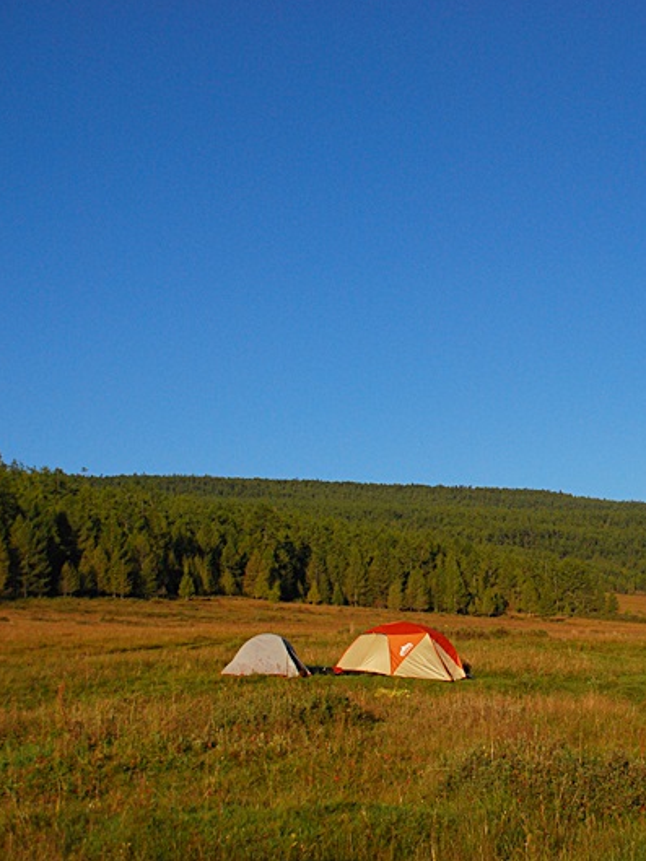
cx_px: 599
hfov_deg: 21.2
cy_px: 428
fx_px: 1685
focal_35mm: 68
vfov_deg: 28.7
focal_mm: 31
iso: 400
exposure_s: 1/2500
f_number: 5.6
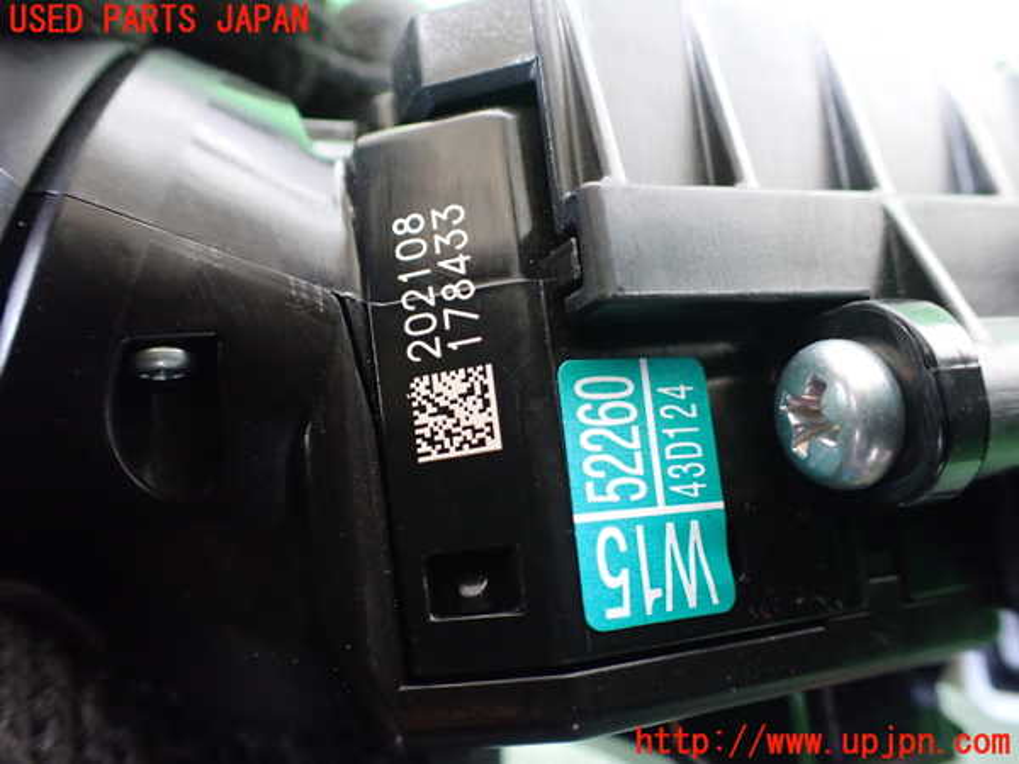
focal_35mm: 30
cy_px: 382
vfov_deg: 46.8
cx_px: 510
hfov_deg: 60.0
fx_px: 883
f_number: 2.3
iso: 800
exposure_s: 1/40
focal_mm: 5.4
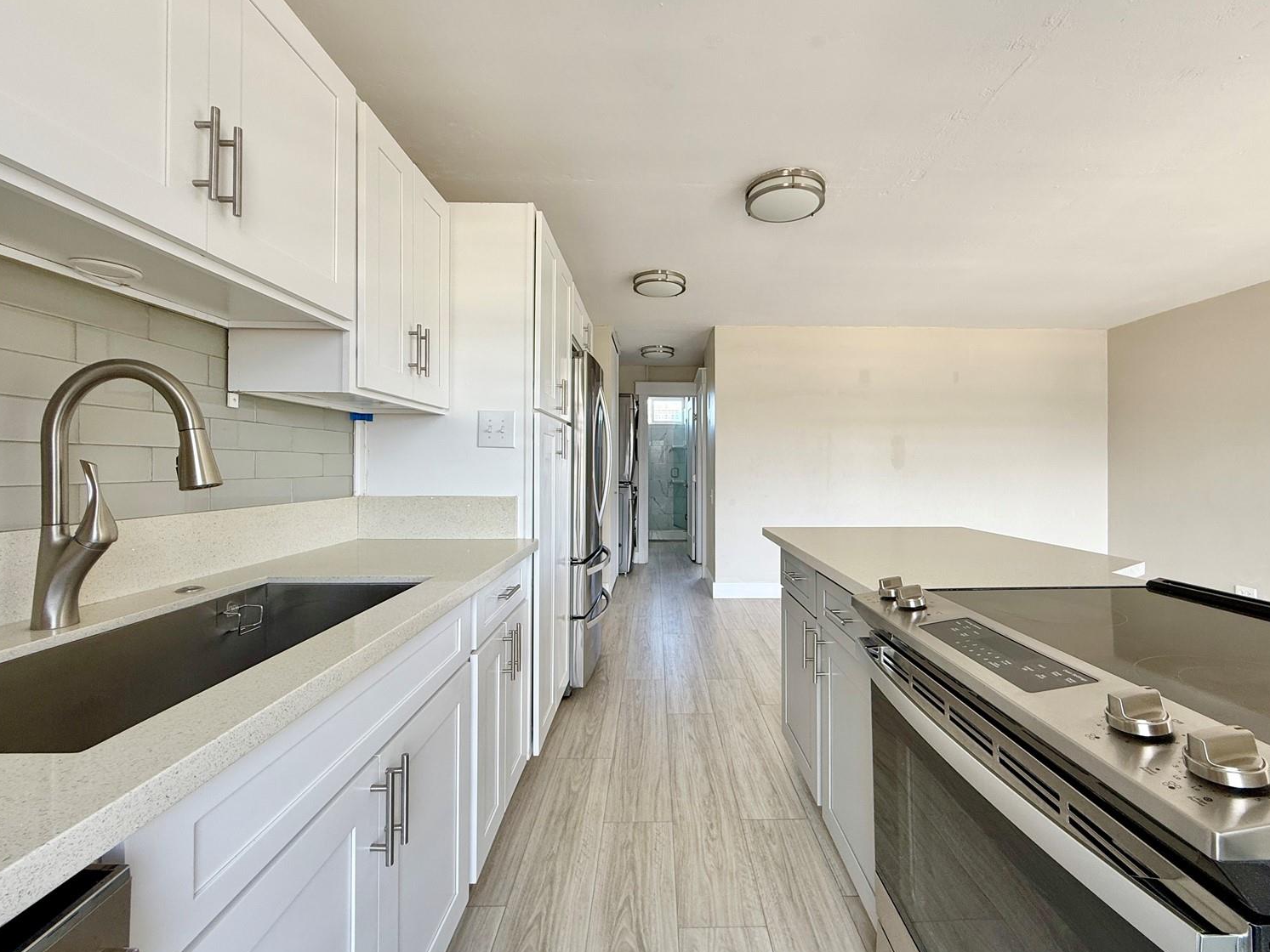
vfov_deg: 81.7
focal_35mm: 15
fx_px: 550
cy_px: 467
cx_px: 669
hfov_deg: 98.1
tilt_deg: +1.1
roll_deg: +0.0
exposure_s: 1/99
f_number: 2.2
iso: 80
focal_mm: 2.22
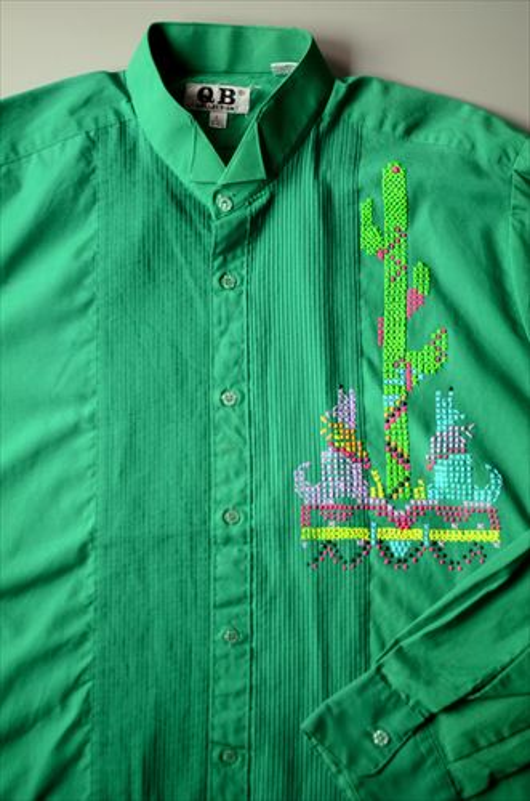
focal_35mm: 54
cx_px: 265
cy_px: 400
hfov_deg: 24.9
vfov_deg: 36.9
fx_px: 1198
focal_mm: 36
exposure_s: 1/160
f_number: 5
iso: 640
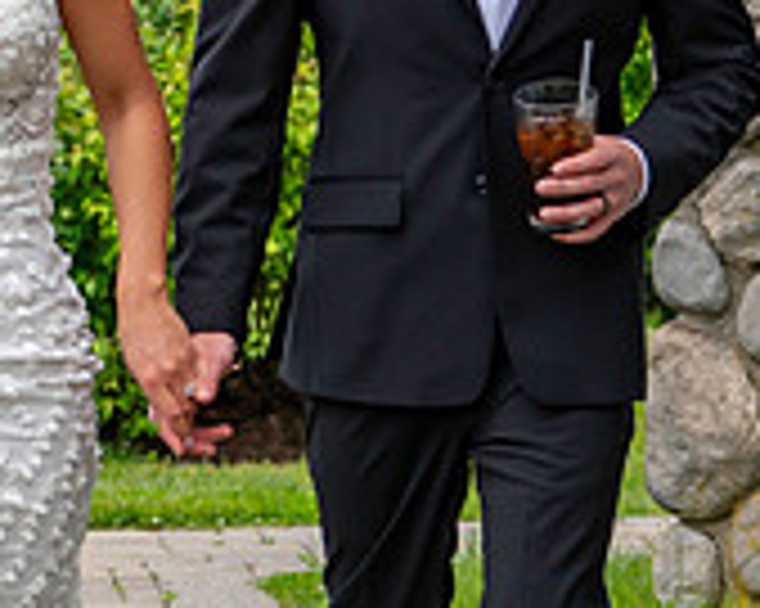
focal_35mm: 319
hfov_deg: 6.0
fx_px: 7171
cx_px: -324
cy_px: 264
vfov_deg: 4.8
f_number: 4
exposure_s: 1/1600
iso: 400
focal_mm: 70
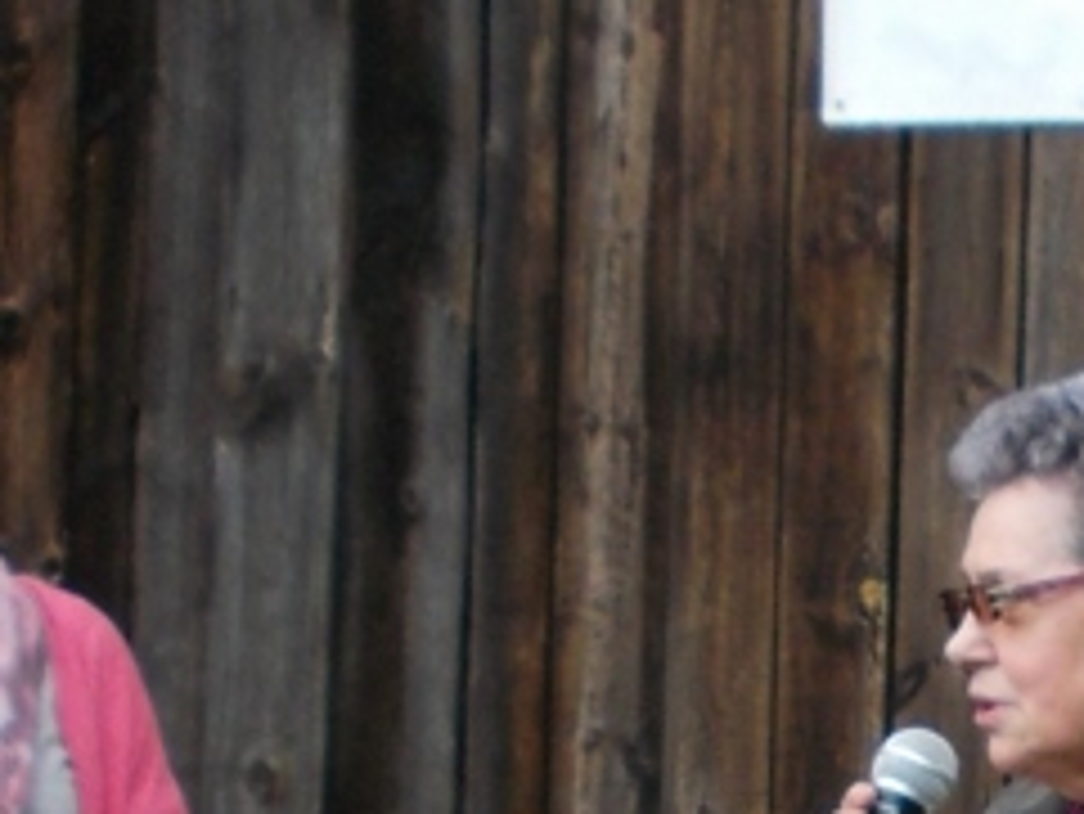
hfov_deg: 16.1
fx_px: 3728
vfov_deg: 12.3
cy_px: 899
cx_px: 1133
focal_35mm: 119
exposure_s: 1/320
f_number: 2.7
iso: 80
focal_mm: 4
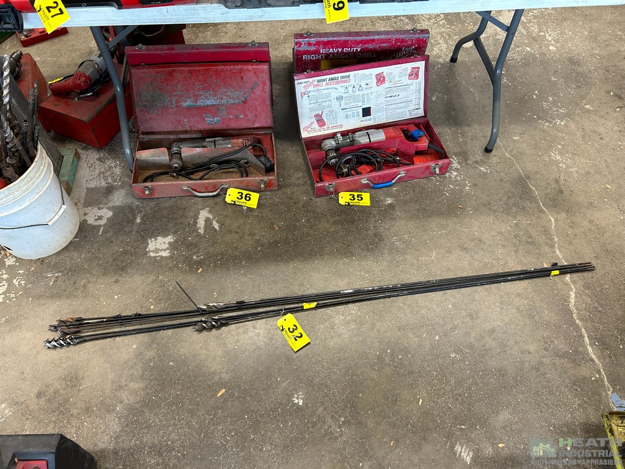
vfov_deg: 53.1
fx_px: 469
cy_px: 234
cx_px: 312
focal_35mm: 26
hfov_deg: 67.3
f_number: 1.5
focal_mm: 5.7
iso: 125
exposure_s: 1/60
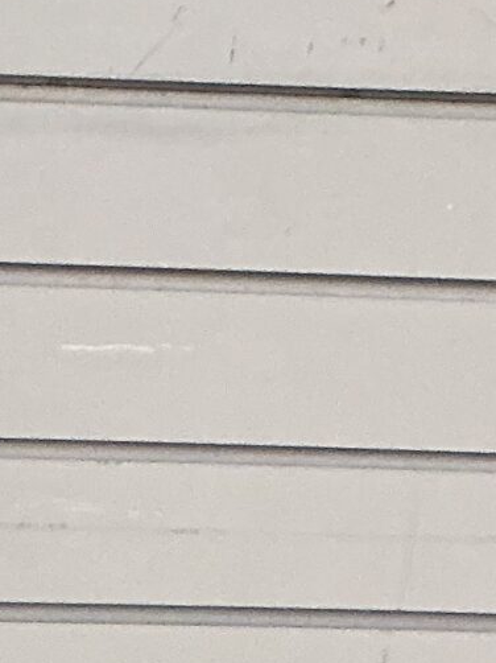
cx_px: -675
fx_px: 2830
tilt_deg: -39.1
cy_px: 1609
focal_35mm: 148
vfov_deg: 11.1
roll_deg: -1.8
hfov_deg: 9.1
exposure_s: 1/60
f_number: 1.8
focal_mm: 3
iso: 160
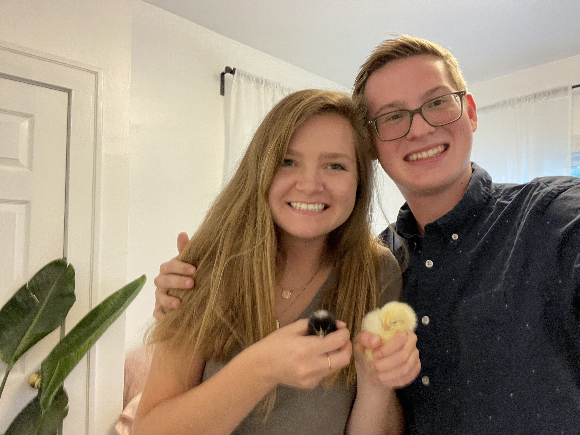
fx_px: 385
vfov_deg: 58.9
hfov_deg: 73.9
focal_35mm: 23
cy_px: 218
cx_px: 290
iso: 400
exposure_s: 1/30
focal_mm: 2.71
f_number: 2.2
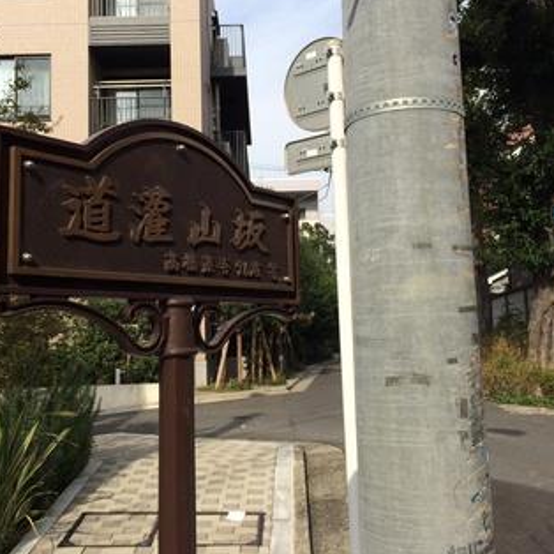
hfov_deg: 41.9
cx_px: 266
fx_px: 724
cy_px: 251
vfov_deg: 41.8
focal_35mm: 40
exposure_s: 1/1709
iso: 40
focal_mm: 4.12
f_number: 2.2
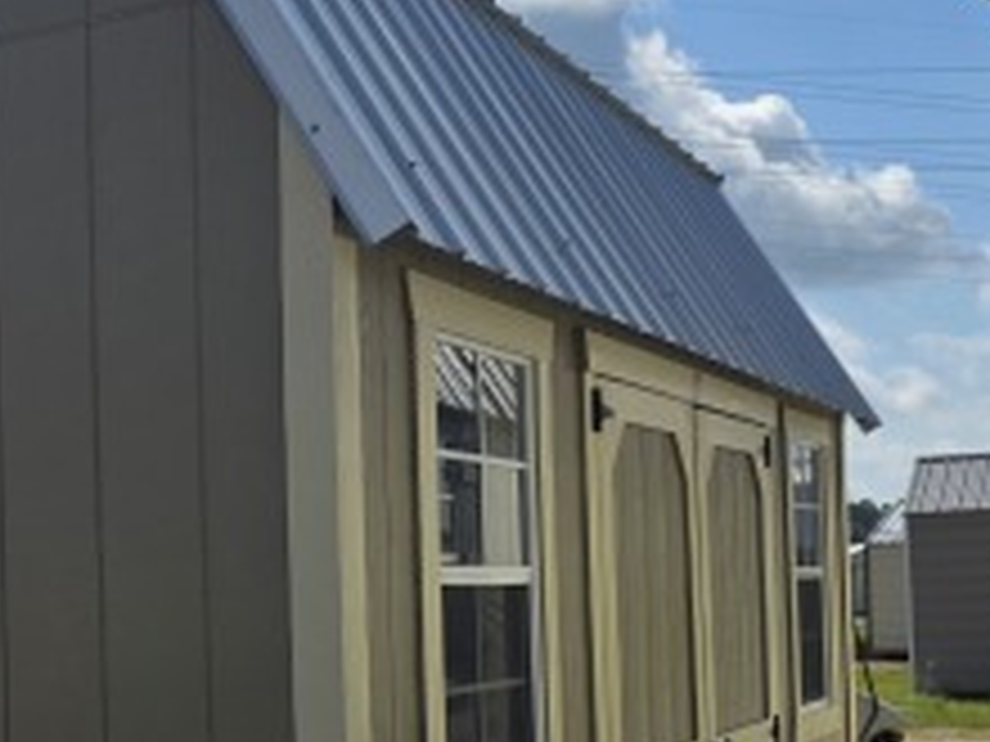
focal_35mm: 67
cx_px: 14
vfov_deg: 21.7
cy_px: 553
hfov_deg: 27.4
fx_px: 1916
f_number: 1.7
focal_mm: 6.3
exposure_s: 1/7944
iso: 64
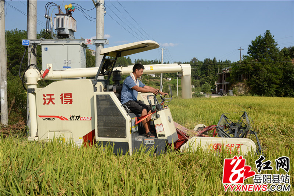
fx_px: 278
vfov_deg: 38.9
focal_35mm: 34
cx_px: 147
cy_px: 98
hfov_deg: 55.8
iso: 100
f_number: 8
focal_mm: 34
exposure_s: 1/250
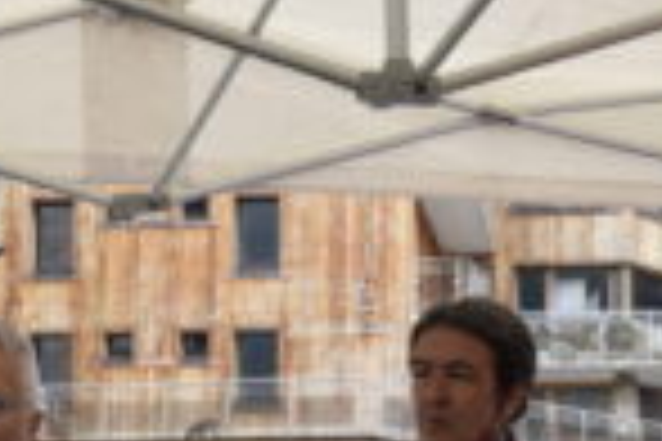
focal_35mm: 139
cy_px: 450
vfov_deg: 9.8
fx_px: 2556
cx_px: 315
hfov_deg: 14.8
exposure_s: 1/200
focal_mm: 32
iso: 400
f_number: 7.1
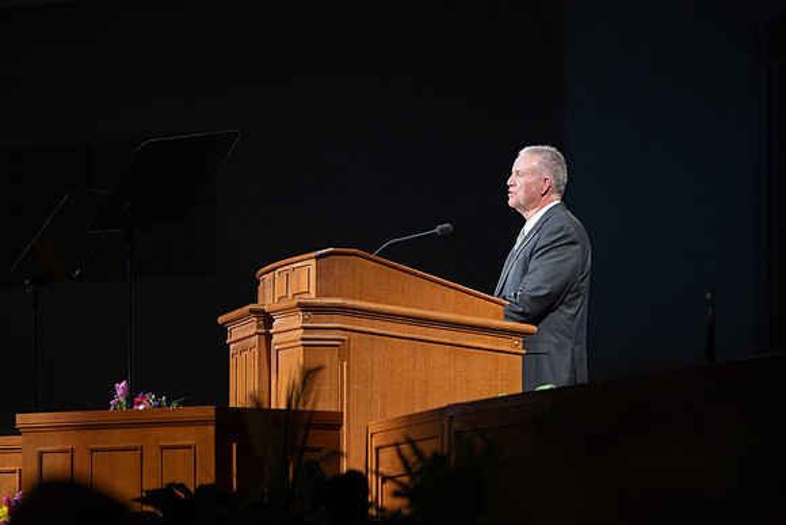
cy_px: 309
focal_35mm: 219
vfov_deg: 6.3
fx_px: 4783
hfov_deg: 9.4
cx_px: 397
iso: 1000
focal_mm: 180
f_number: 2.8
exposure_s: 1/160
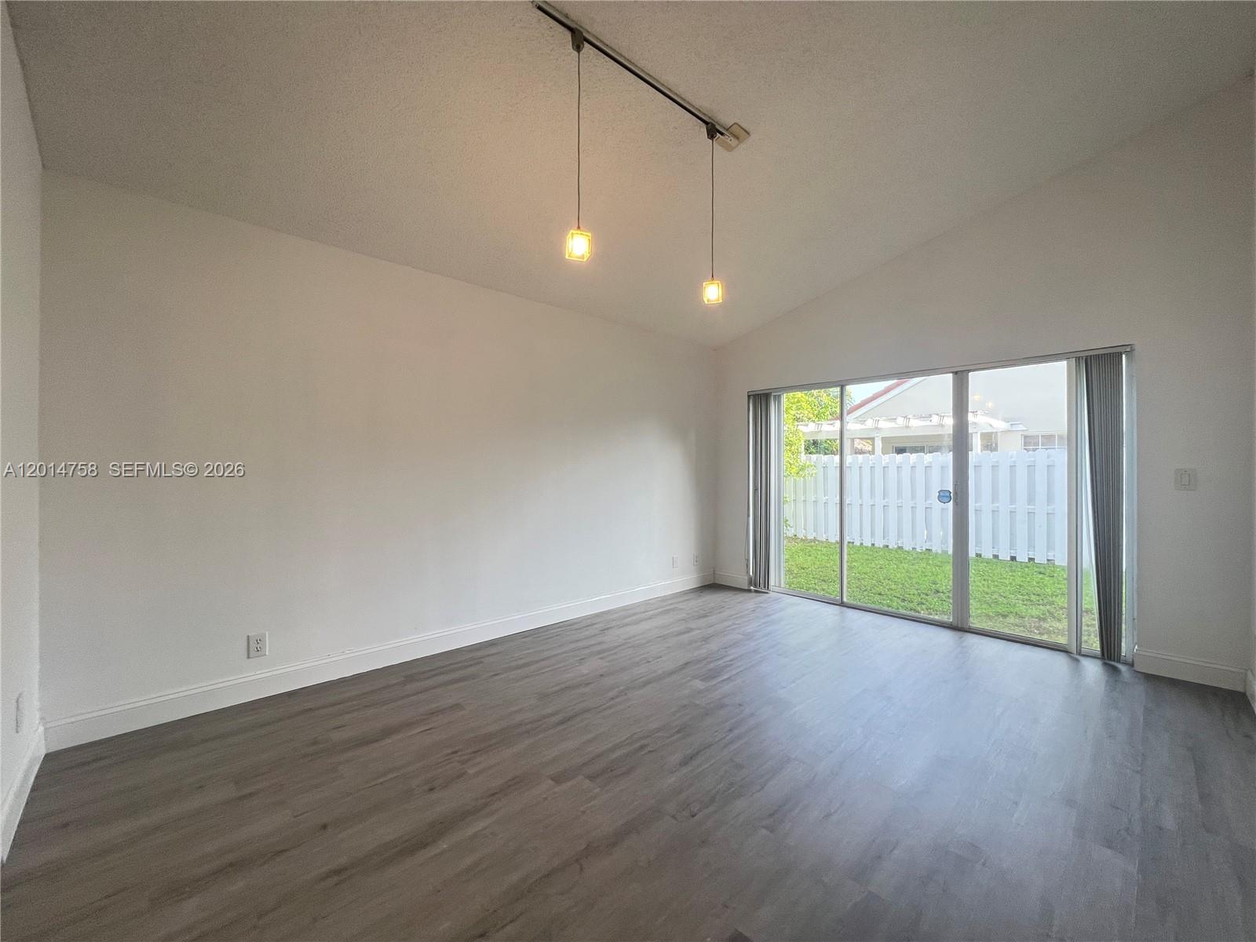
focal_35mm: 13
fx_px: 472
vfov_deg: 89.9
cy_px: 471
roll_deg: -0.2
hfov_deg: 106.2
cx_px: 628
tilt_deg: -0.2
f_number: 1.8
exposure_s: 1/120
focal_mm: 1.57
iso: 125
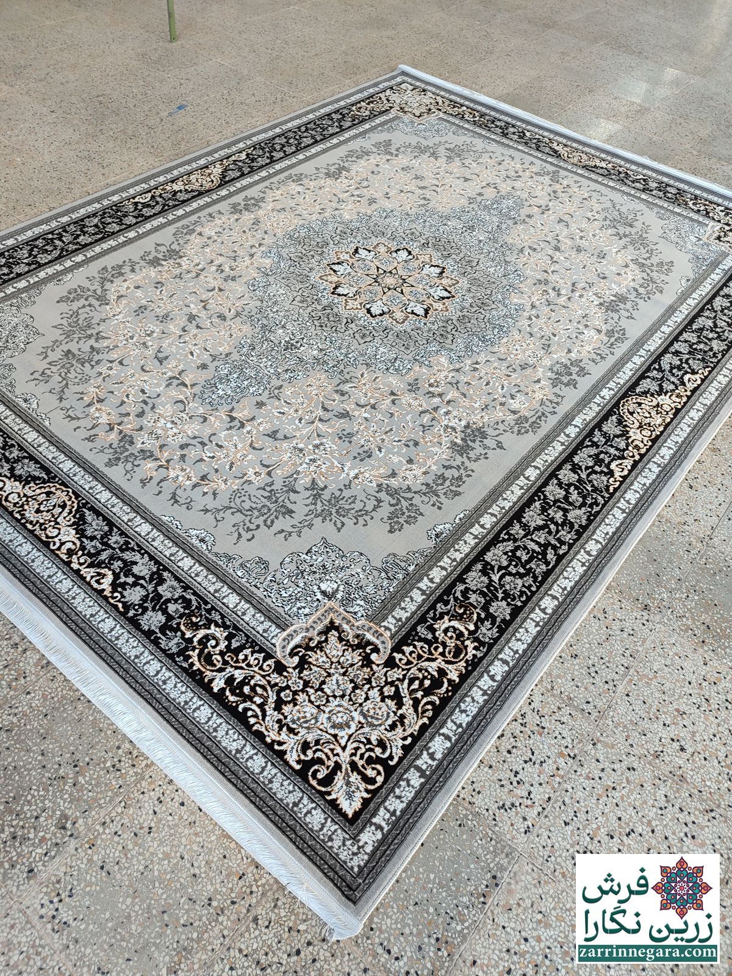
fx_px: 705
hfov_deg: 54.9
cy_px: 488
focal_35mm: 25
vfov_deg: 69.4
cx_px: 366
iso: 337
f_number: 1.89
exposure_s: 1/50
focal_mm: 5.95
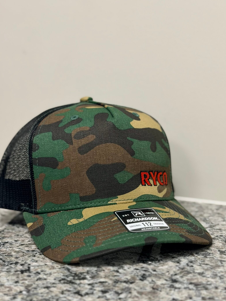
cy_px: 177
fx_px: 514
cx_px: 106
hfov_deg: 24.8
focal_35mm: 59
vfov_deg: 32.6
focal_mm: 6.76
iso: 125
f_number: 1.78
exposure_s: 1/60
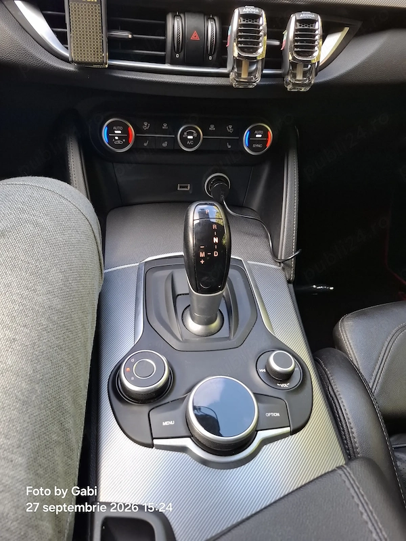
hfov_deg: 58.9
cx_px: 203
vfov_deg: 73.9
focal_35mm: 23
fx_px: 360
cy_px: 270
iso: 160
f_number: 1.8
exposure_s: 1/100
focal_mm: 5.54
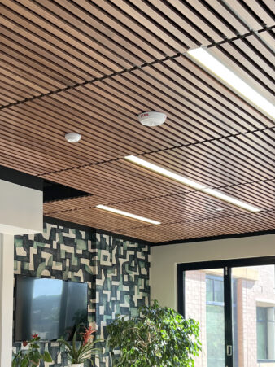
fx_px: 625
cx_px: 130
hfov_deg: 24.8
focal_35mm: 59
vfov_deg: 31.9
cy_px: 287
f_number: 1.5
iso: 50
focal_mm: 5.7
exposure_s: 1/196
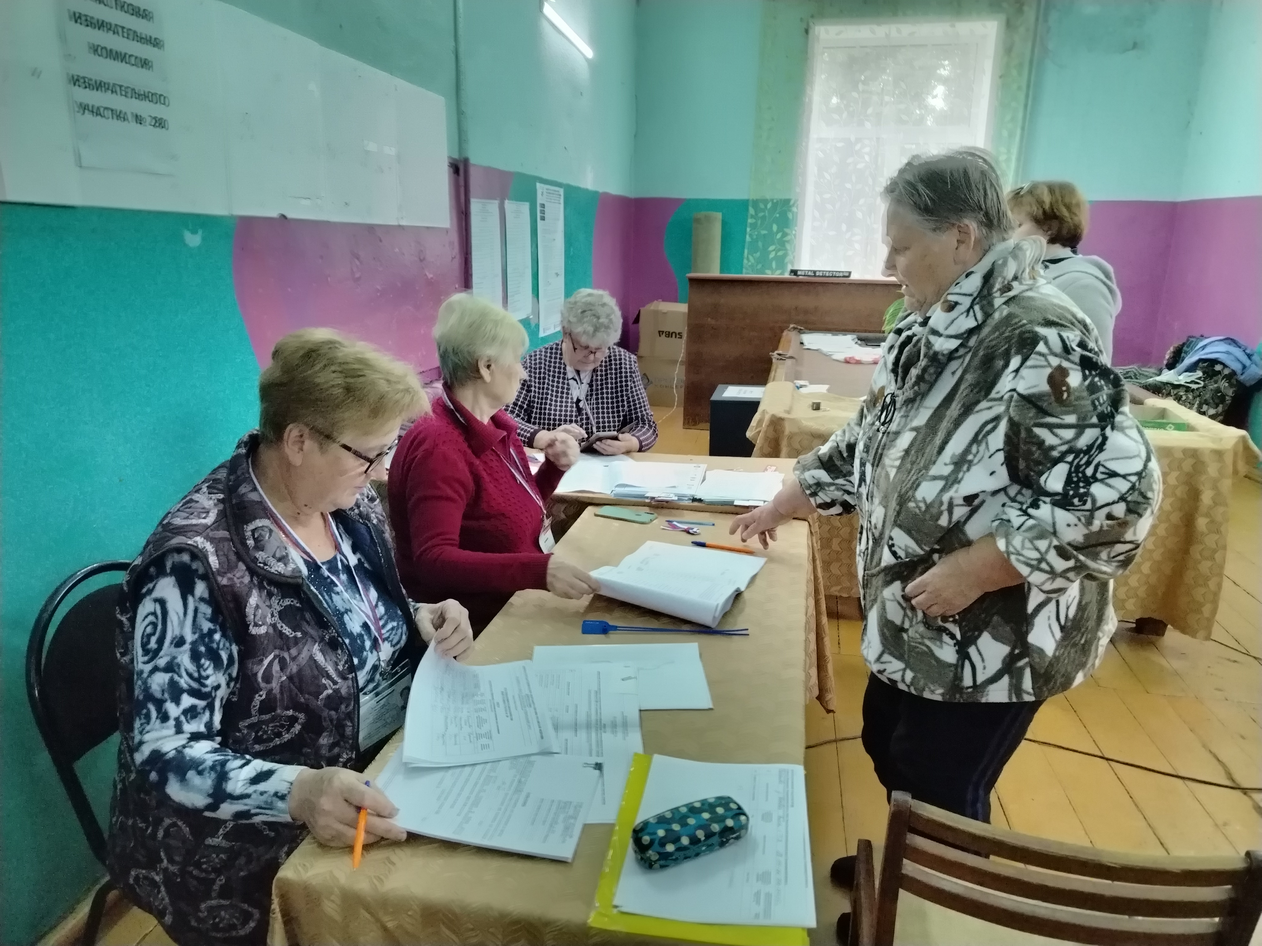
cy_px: 473
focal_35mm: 24
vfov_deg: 56.8
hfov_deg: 71.6
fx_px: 875
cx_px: 631
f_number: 1.75
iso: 4494
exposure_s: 1/100
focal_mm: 5.25
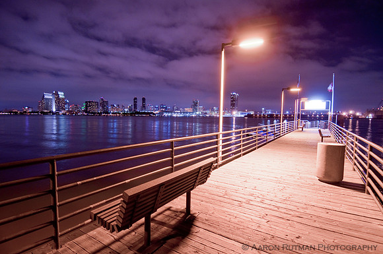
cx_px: 192
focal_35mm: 18
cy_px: 127
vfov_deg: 67.2
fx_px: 191
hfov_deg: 90.1
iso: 200
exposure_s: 1
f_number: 4
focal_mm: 12
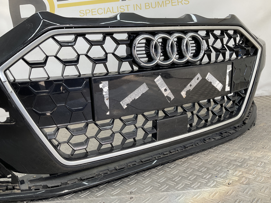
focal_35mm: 30
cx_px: 134
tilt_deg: -8.0
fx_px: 235
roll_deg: +6.0
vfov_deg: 46.8
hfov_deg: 60.0
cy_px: 102
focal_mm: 3
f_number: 1.8
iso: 20
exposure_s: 1/100
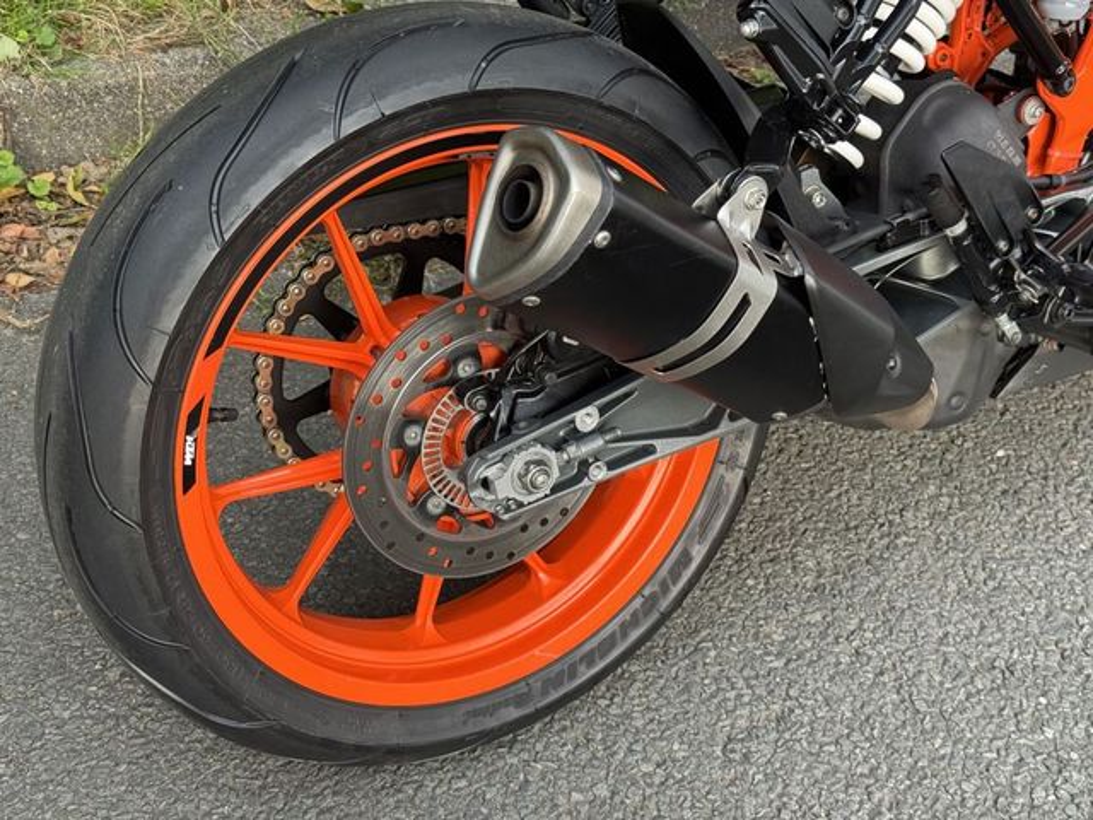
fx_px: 1516
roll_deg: -9.0
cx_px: 546
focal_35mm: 48
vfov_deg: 30.3
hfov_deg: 39.7
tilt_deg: -40.3
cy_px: 410
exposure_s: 1/185
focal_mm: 6.76
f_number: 1.78
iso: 64
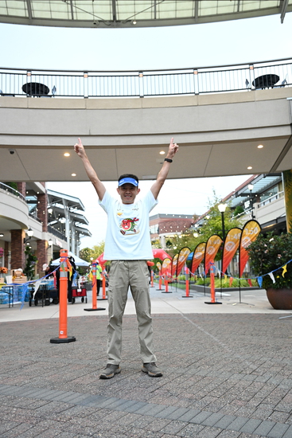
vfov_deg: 57.2
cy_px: 219
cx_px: 146
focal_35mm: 33
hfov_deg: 40.0
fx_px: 401
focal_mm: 33
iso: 3200
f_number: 4
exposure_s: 1/250
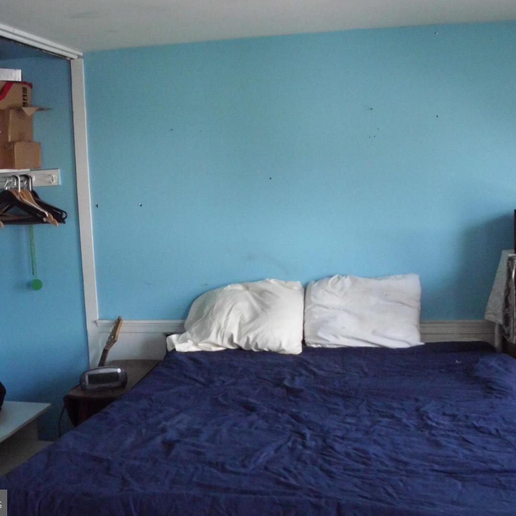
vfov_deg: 37.6
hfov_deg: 37.5
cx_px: 269
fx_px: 759
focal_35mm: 45
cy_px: 258
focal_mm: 6.3
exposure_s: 1/60
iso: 800
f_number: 2.9
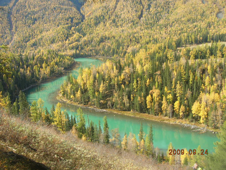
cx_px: 113
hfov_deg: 54.0
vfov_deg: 41.8
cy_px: 85
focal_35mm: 34
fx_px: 222
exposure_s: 1/110
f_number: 4.9
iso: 50
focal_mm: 5.7
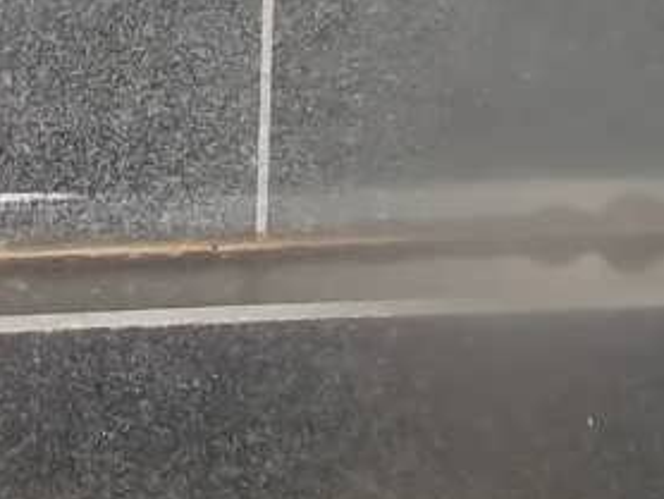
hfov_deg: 13.2
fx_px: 2649
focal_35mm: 138
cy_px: -537
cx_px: -425
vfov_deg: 9.9
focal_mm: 5.7
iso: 80
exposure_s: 1/400
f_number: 5.5
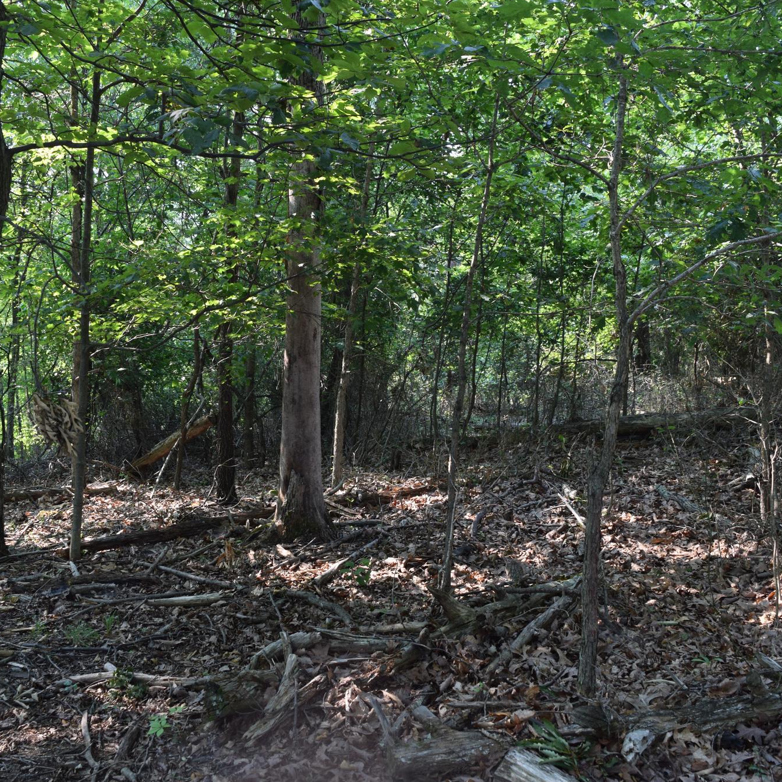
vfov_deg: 47.2
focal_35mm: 35
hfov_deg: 47.1
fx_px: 895
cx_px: 349
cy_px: 389
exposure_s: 1/125
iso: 400
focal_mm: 18
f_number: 5
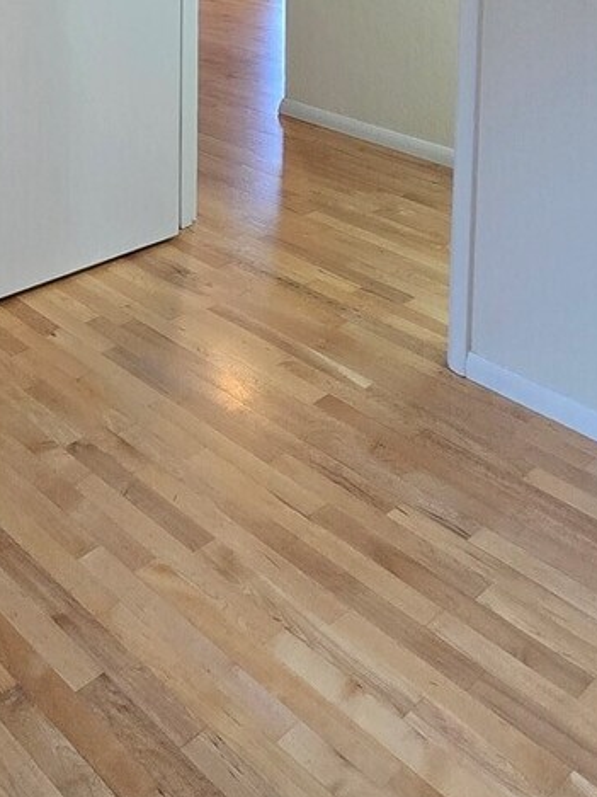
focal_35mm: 40
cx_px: -121
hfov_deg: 30.5
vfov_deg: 36.9
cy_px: -140
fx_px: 920
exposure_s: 1/60
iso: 320
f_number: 2.2
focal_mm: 2.2
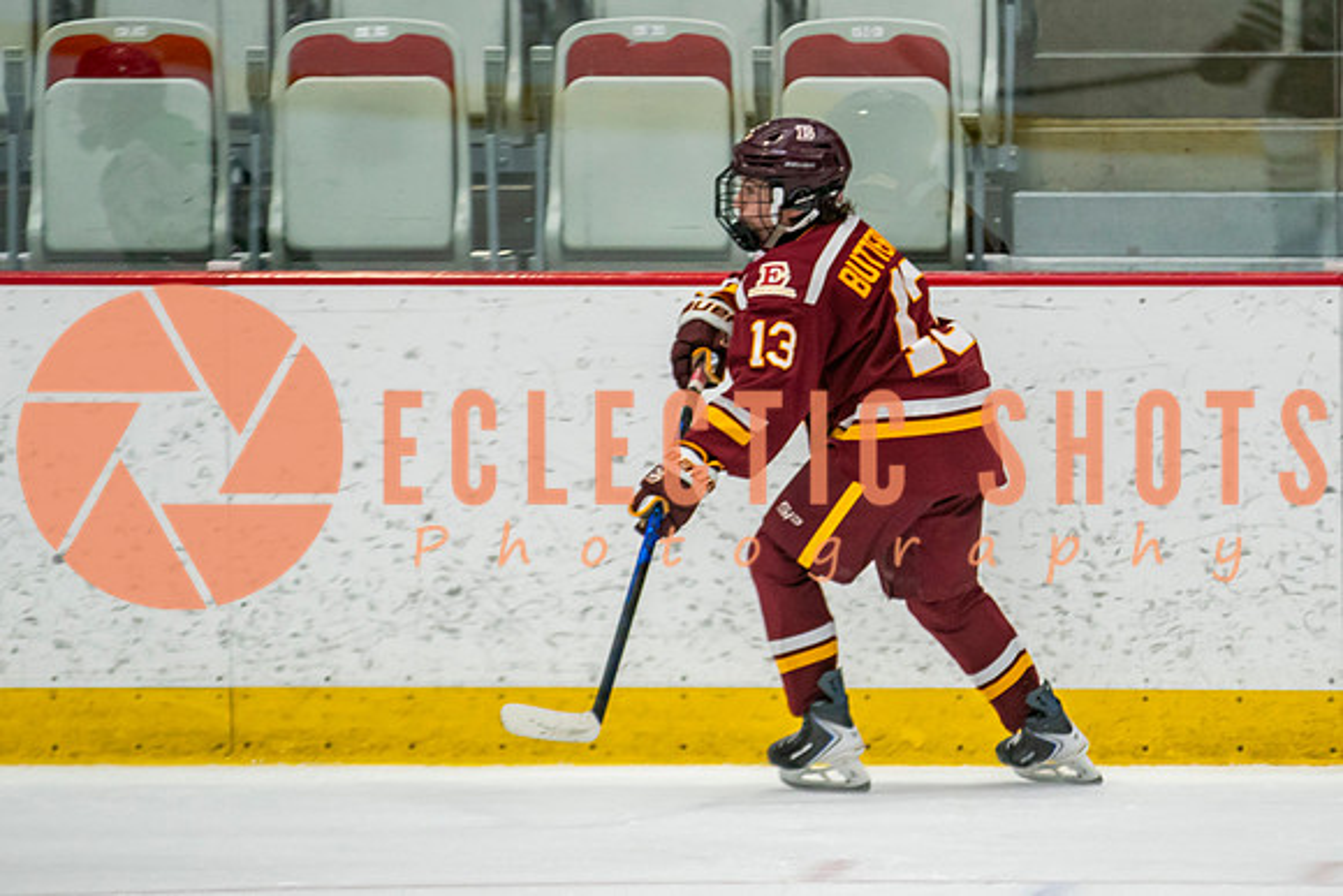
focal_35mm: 386
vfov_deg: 3.6
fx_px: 14403
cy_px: 567
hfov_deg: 5.3
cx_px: 930
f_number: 2.8
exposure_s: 1/640
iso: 1250
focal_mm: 200
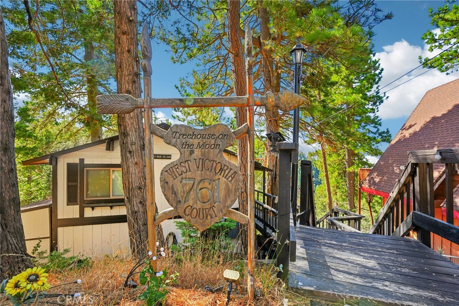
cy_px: 153
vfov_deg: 72.4
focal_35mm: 16
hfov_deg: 95.3
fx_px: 209
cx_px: 230
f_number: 8
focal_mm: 16.4
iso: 100
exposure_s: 1/50
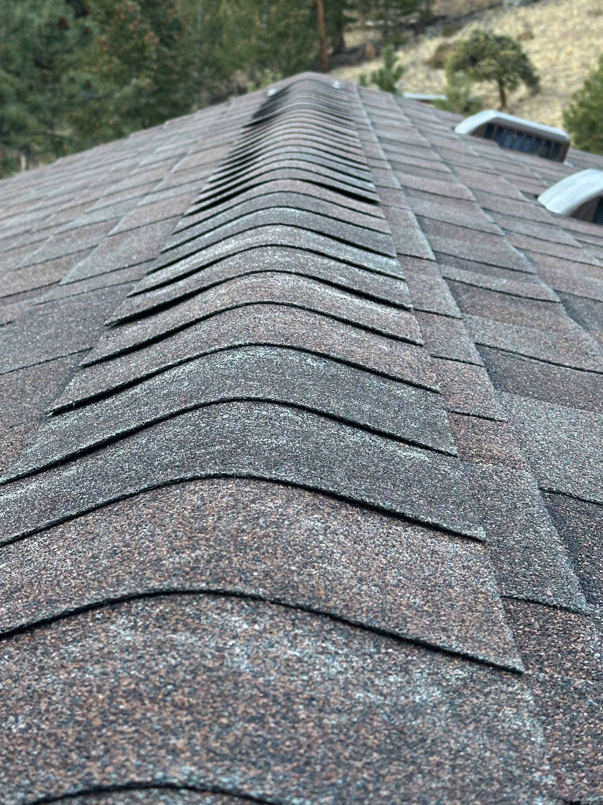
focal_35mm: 65
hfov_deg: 22.6
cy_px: 265
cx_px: 341
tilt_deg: -7.5
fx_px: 1510
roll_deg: -4.2
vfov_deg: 29.6
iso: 100
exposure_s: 1/60
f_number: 1.78
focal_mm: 6.86
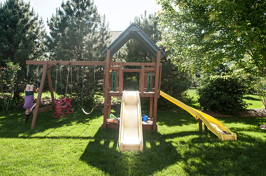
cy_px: 88
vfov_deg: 47.8
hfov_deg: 67.5
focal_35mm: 27
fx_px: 199
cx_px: 133
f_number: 5
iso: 400
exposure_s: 1/2000
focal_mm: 18
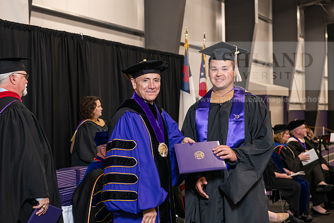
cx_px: 167
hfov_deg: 32.4
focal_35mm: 62
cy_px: 112
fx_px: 575
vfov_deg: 21.9
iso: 2000
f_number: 5
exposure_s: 1/125
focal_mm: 62
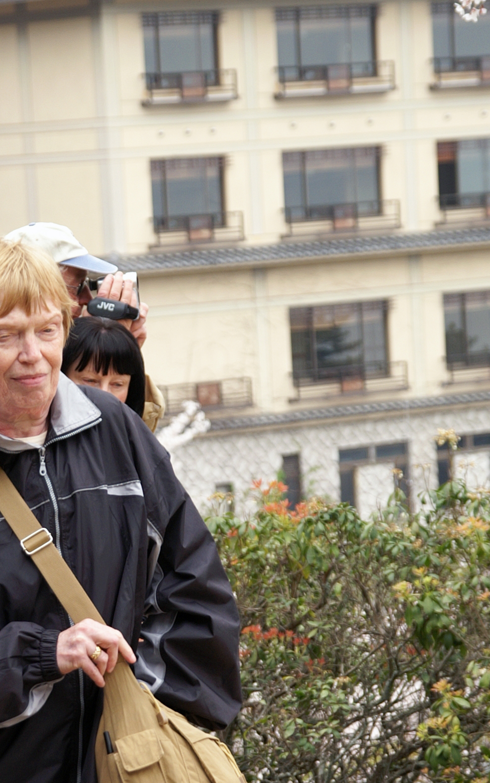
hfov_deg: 5.9
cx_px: 61
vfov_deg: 9.5
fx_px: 4719
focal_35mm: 221
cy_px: 481
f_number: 6.3
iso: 100
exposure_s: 1/125
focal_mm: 75
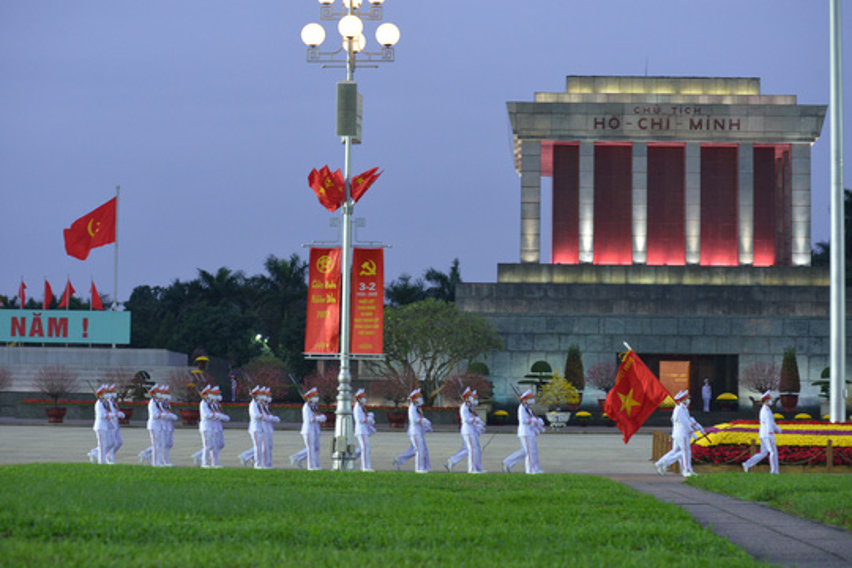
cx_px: 426
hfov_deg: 25.4
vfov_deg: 17.1
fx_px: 1893
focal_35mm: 80
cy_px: 284
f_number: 3.5
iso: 2000
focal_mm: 80
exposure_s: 1/100
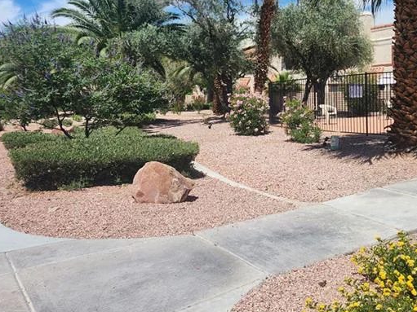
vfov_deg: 39.2
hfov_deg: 50.4
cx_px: 279
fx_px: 434
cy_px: 107
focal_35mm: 36
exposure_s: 1/1983
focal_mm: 5.54
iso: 25
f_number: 1.8
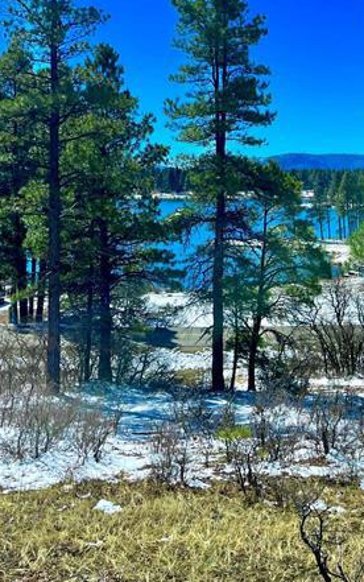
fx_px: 761
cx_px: 269
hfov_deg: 26.6
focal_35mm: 48
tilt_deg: +1.0
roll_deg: +1.1
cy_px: 161
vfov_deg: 40.9
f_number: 1.6
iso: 50
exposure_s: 1/4310
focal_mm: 5.1
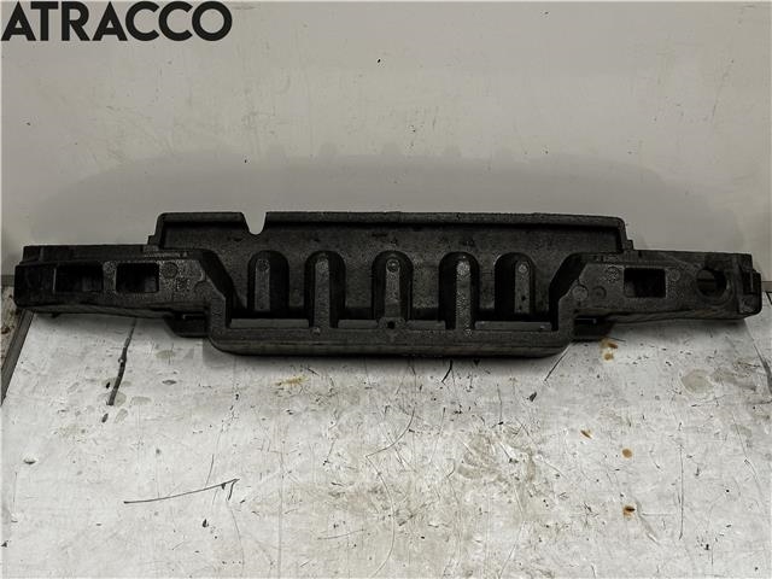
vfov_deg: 30.3
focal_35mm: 48
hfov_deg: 39.7
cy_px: 290
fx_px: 1070
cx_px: 386
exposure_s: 1/50
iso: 100
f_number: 1.78
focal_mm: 6.86
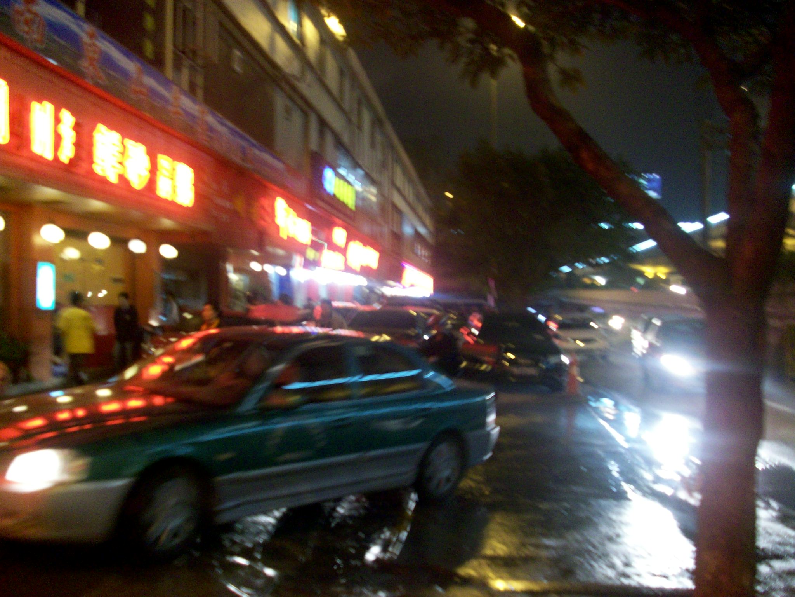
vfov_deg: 41.8
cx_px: 398
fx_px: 781
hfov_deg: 54.0
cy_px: 298
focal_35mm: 34
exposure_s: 1/8
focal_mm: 5.7
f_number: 2.8
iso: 195
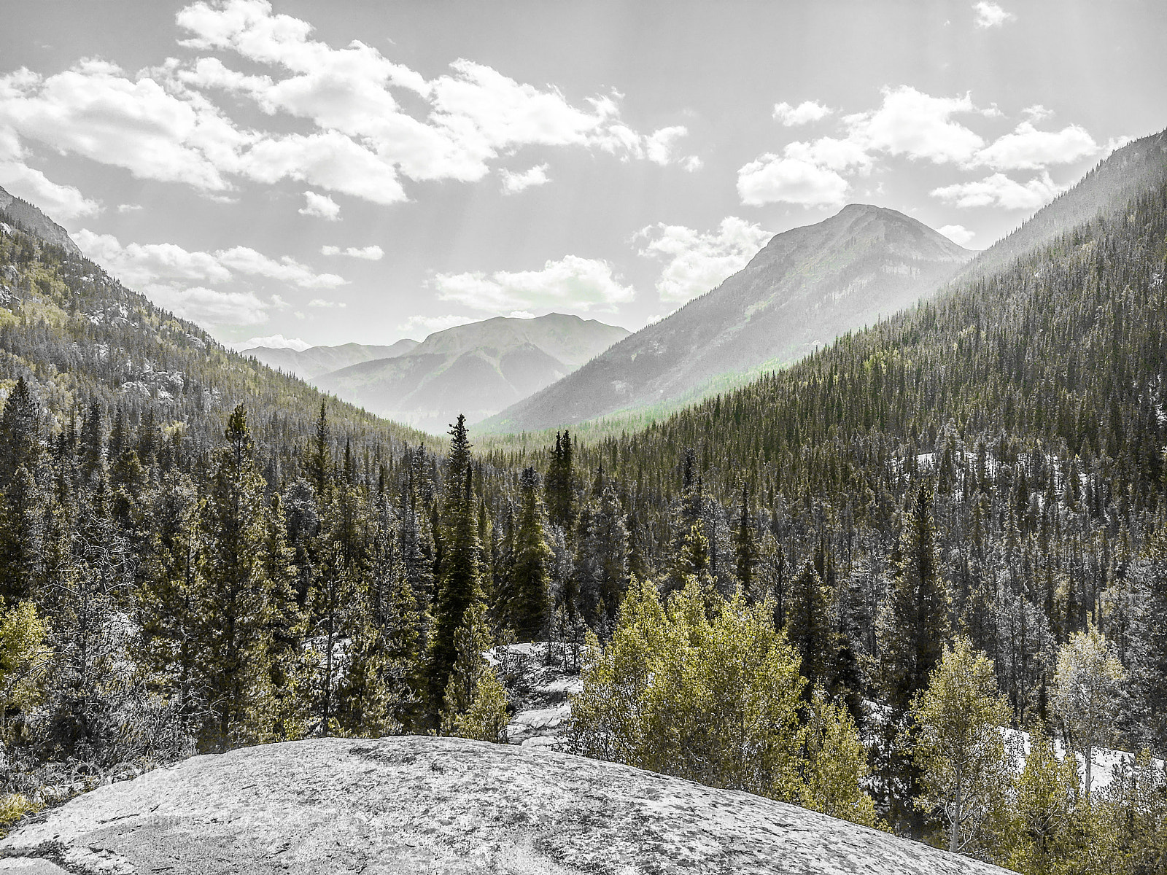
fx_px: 978
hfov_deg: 61.7
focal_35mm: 29
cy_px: 438
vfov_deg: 48.2
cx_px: 584
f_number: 2.2
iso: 25
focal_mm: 4.15
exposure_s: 1/3500
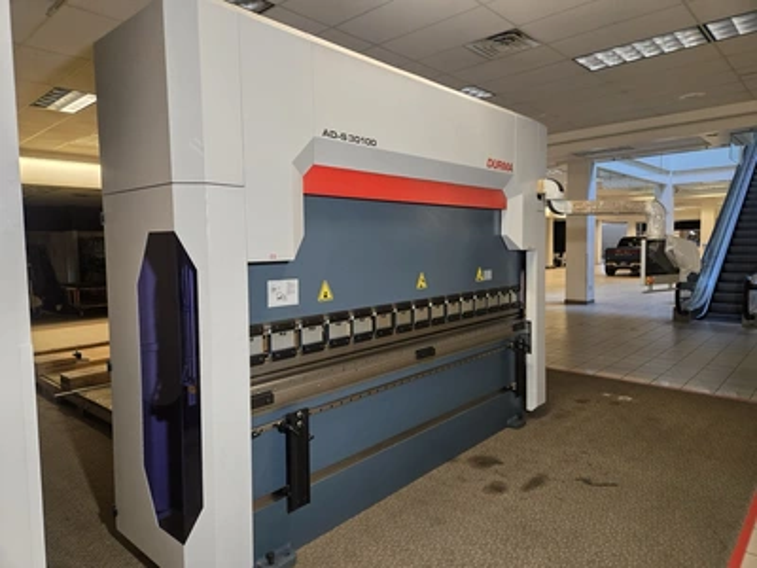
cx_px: 378
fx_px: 503
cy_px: 284
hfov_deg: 73.9
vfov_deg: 58.9
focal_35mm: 23
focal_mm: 5.4
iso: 250
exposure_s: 1/50.3
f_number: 1.8
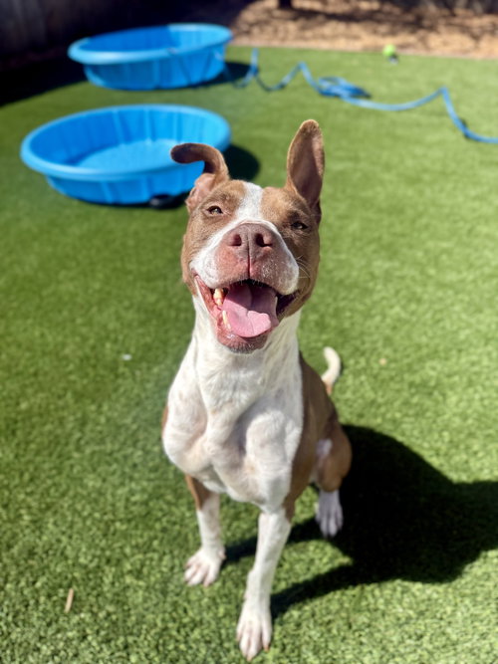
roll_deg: +1.3
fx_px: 461
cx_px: 249
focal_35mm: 24
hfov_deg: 56.8
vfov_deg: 71.6
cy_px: 332
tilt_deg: -38.0
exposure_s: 1/3953
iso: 80
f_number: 1.78
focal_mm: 6.76
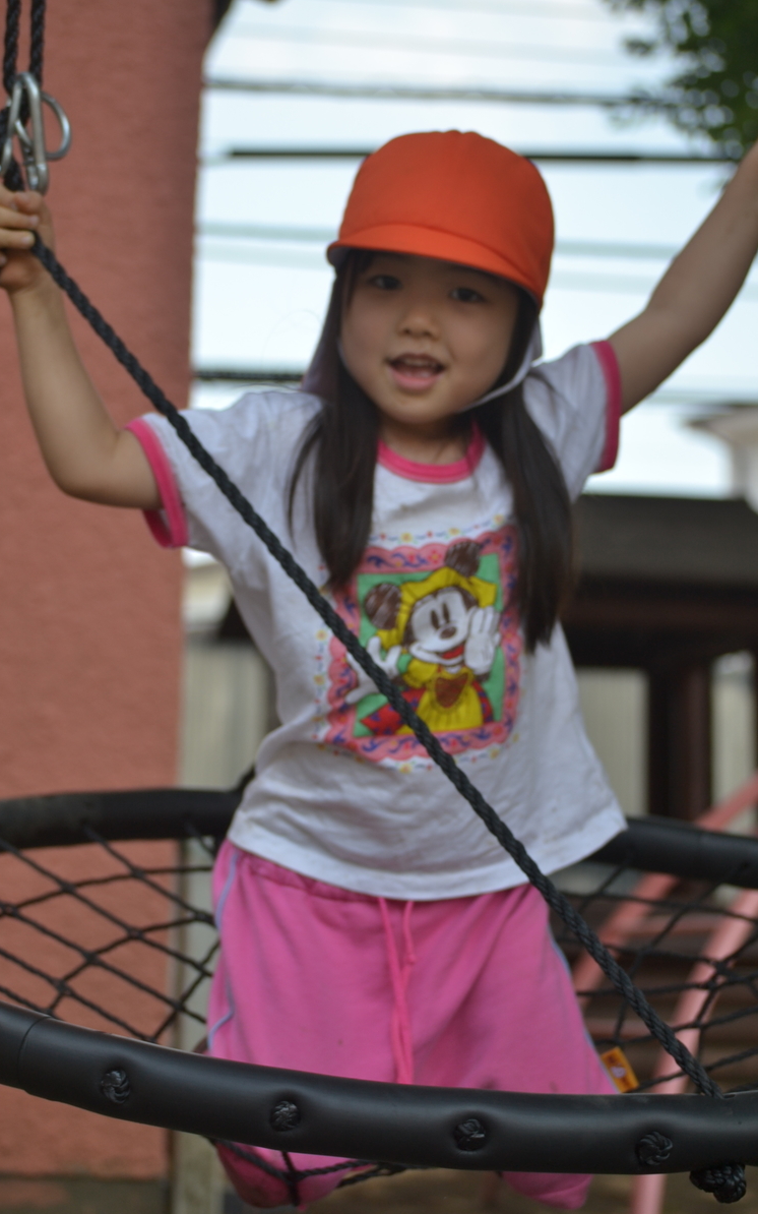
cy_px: 609
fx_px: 2794
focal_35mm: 85
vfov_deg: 24.5
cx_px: 383
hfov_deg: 15.4
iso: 100
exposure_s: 1/320
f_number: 4
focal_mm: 55
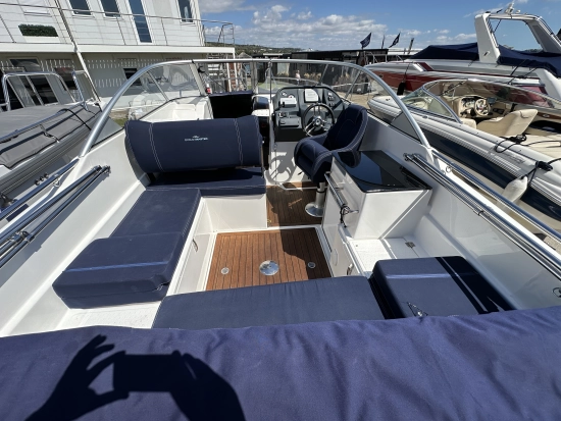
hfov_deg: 102.0
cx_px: 280
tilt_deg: -33.9
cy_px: 210
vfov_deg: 85.7
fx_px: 227
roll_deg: +0.2
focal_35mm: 14
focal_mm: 2.22
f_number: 2.2
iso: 50
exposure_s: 1/2398
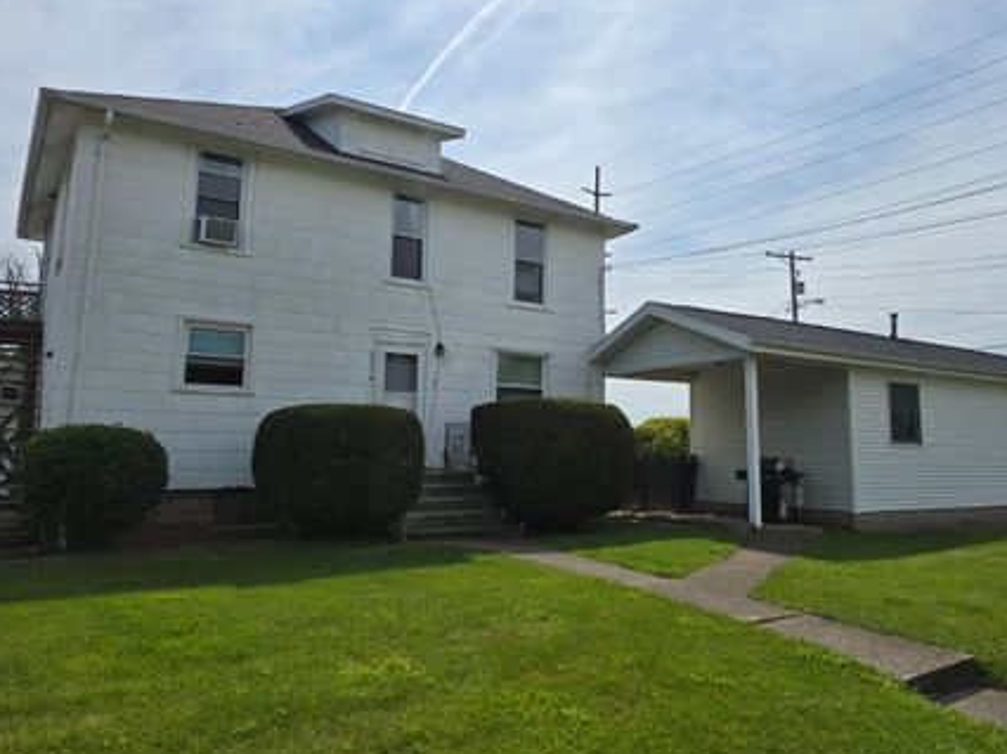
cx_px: 544
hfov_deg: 65.3
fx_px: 785
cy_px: 342
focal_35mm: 27
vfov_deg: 51.2
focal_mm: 6.3
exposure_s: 1/1619
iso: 12
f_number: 1.7
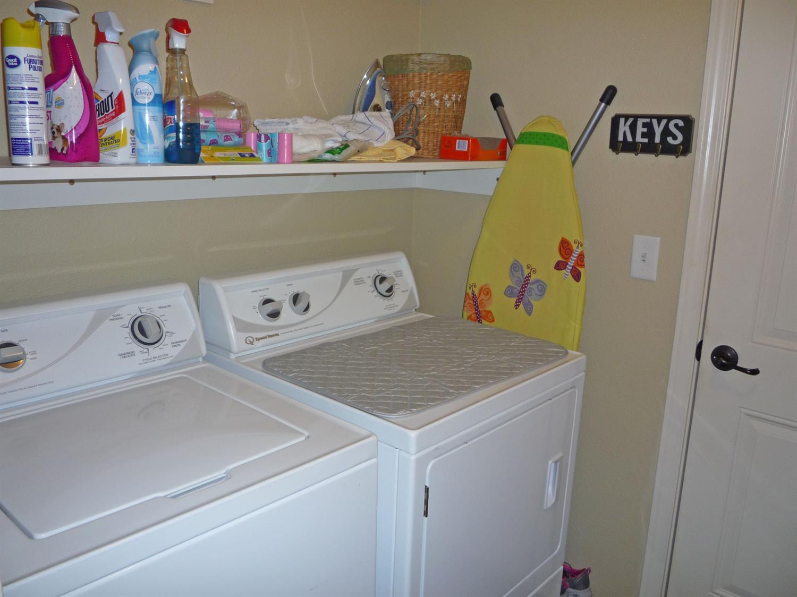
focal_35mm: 30
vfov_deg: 46.8
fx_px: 691
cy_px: 298
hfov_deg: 60.0
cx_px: 398
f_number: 3.3
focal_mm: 5.2
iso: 100
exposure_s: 1/30
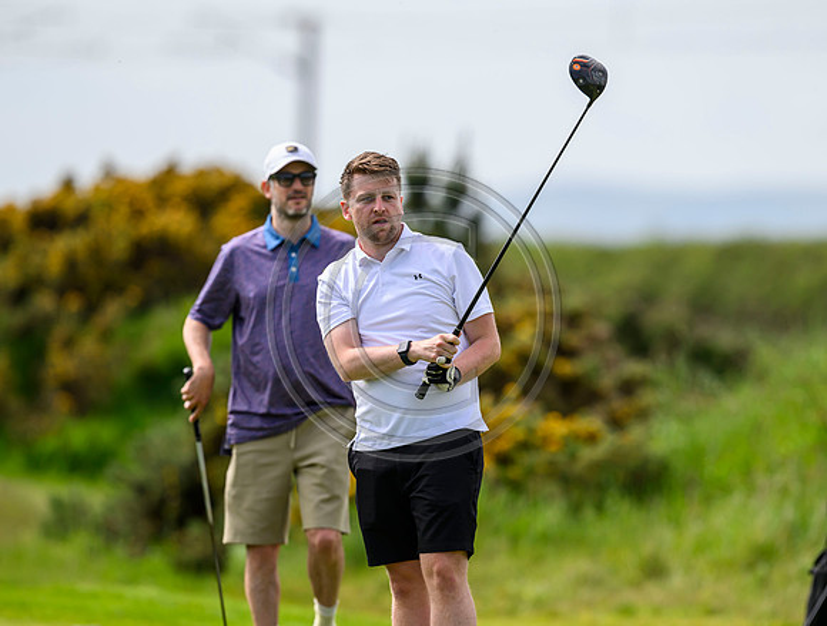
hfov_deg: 4.4
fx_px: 10870
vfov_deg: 3.3
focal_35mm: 453
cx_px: 444
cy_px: 300
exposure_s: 1/3200
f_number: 4
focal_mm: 400
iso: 500
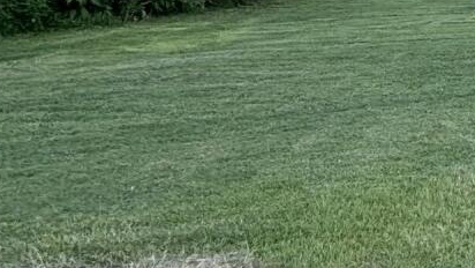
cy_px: 12
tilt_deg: -7.9
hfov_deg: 22.3
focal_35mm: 74
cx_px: 756
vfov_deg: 16.1
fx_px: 932
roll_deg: +1.5
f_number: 2.2
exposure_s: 1/243
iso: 40
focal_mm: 2.22
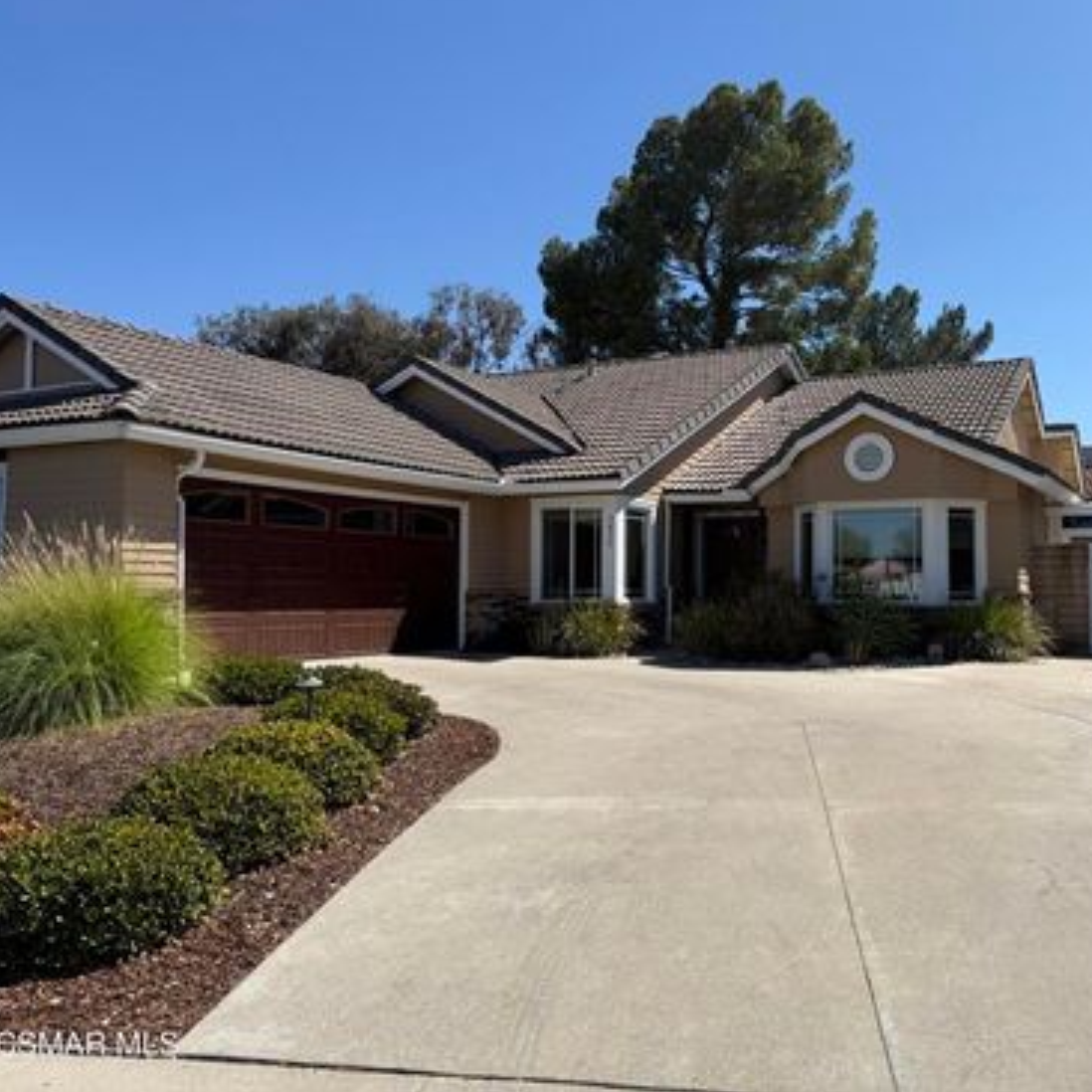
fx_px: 1035
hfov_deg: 54.4
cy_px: 536
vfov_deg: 55.6
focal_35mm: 29
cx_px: 737
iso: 80
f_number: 1.78
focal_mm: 6.76
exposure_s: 1/5714
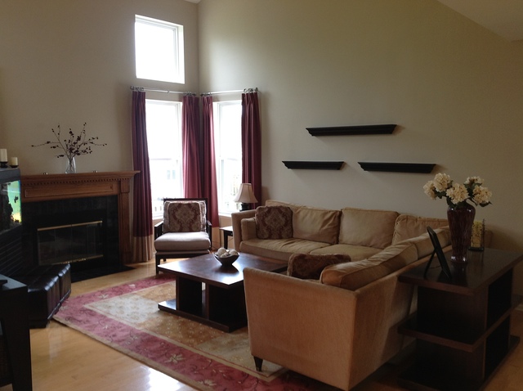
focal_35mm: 35
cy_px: 196
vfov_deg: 40.6
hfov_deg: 52.7
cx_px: 262
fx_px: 528
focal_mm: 4.28
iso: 100
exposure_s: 1/30
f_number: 2.4
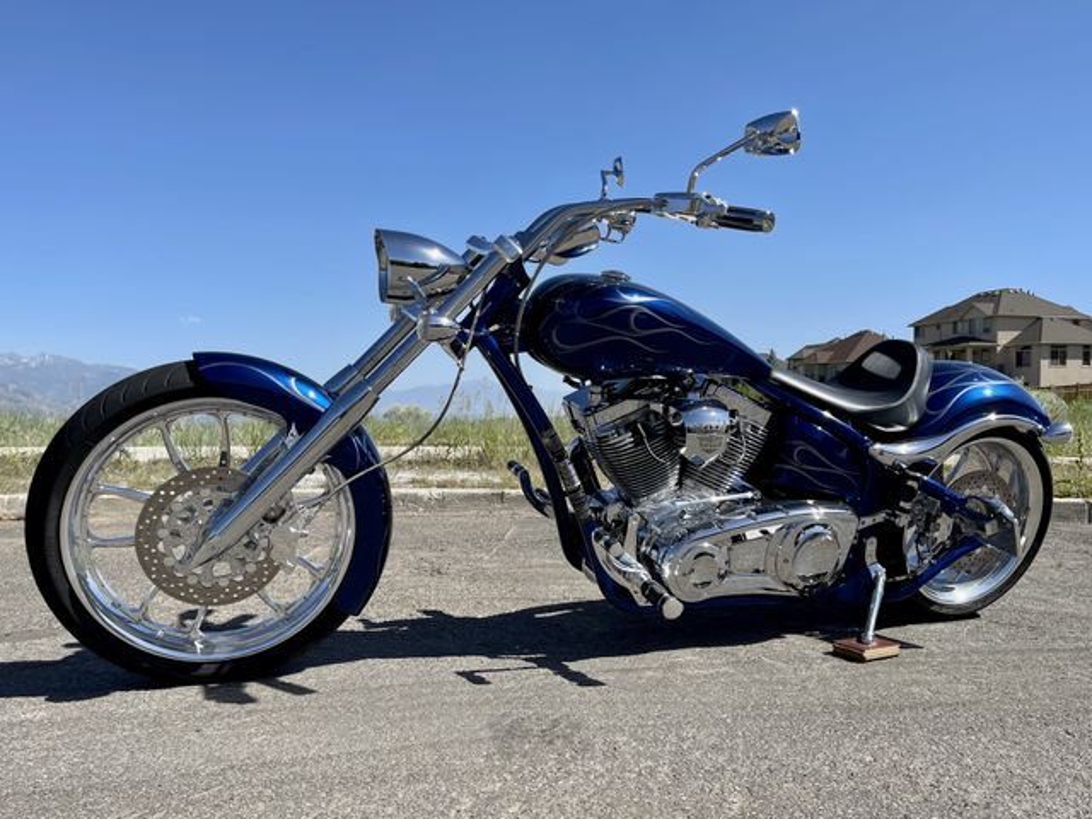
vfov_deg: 53.1
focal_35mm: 26
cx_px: 546
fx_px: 820
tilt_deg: -2.9
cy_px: 410
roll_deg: +3.0
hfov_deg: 67.3
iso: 32
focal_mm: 5.1
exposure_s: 1/3165
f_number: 1.6
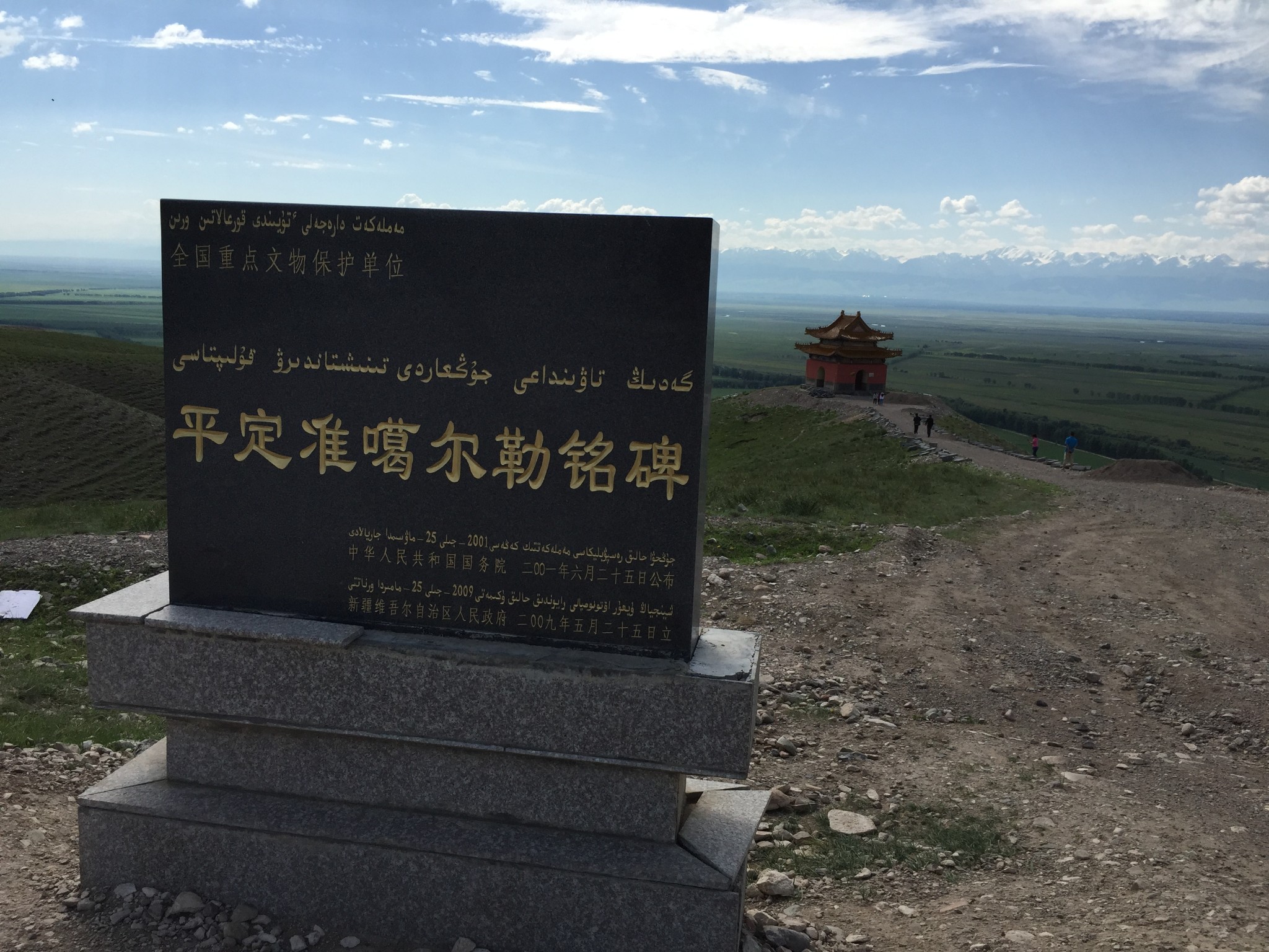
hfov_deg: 61.7
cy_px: 476
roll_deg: -3.3
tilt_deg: -9.3
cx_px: 634
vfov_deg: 48.2
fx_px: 1063
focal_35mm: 29
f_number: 2.2
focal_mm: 4.15
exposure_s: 1/2475
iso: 32
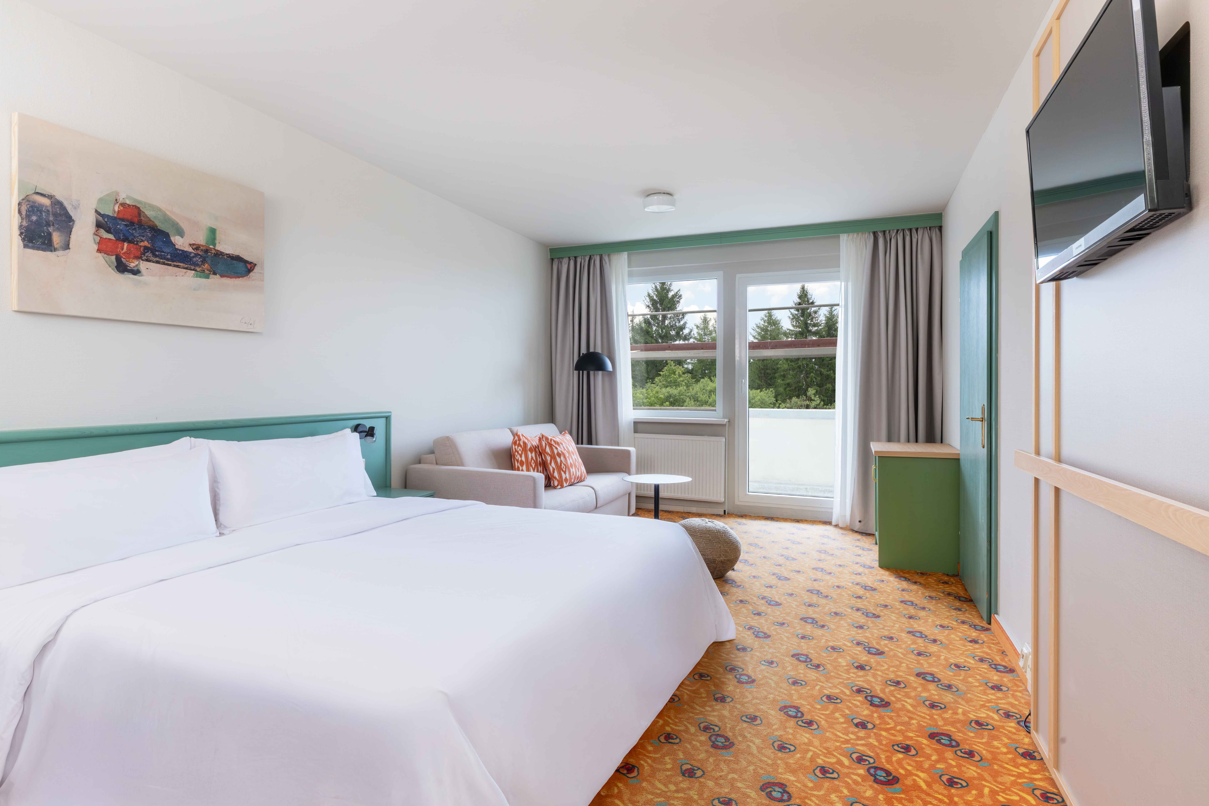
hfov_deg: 90.0
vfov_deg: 67.4
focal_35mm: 18
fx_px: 604
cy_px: 403
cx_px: 604
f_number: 14
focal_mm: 18
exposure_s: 1/80
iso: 1000
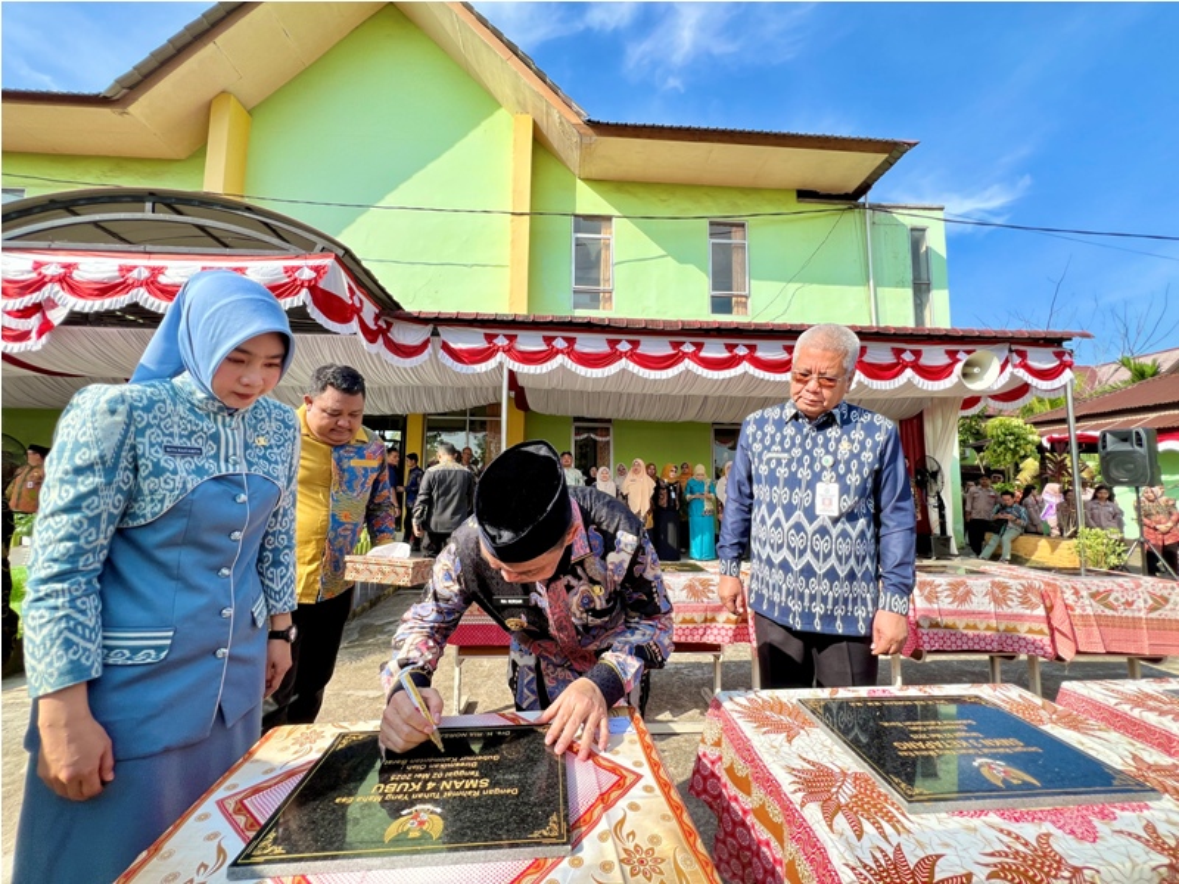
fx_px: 443
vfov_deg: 89.9
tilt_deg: +5.6
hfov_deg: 106.2
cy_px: 442
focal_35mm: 13
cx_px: 590
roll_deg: +1.5
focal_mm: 1.57
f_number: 1.8
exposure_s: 1/464
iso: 32
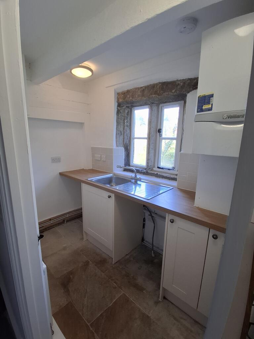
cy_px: 170
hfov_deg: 78.1
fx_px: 157
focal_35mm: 16
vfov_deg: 94.5
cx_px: 127
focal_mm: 1.64
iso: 64
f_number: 2.2
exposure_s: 1/50
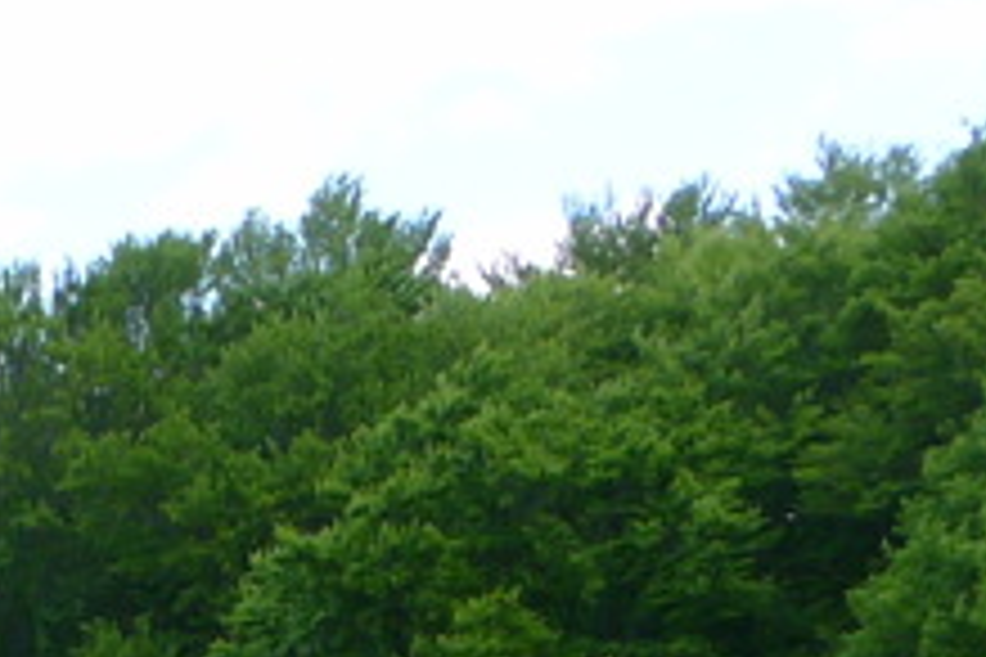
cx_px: -1290
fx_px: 5560
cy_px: 1750
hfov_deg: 9.2
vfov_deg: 6.4
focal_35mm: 203
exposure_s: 1/320
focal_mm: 7.9
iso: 80
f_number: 2.8
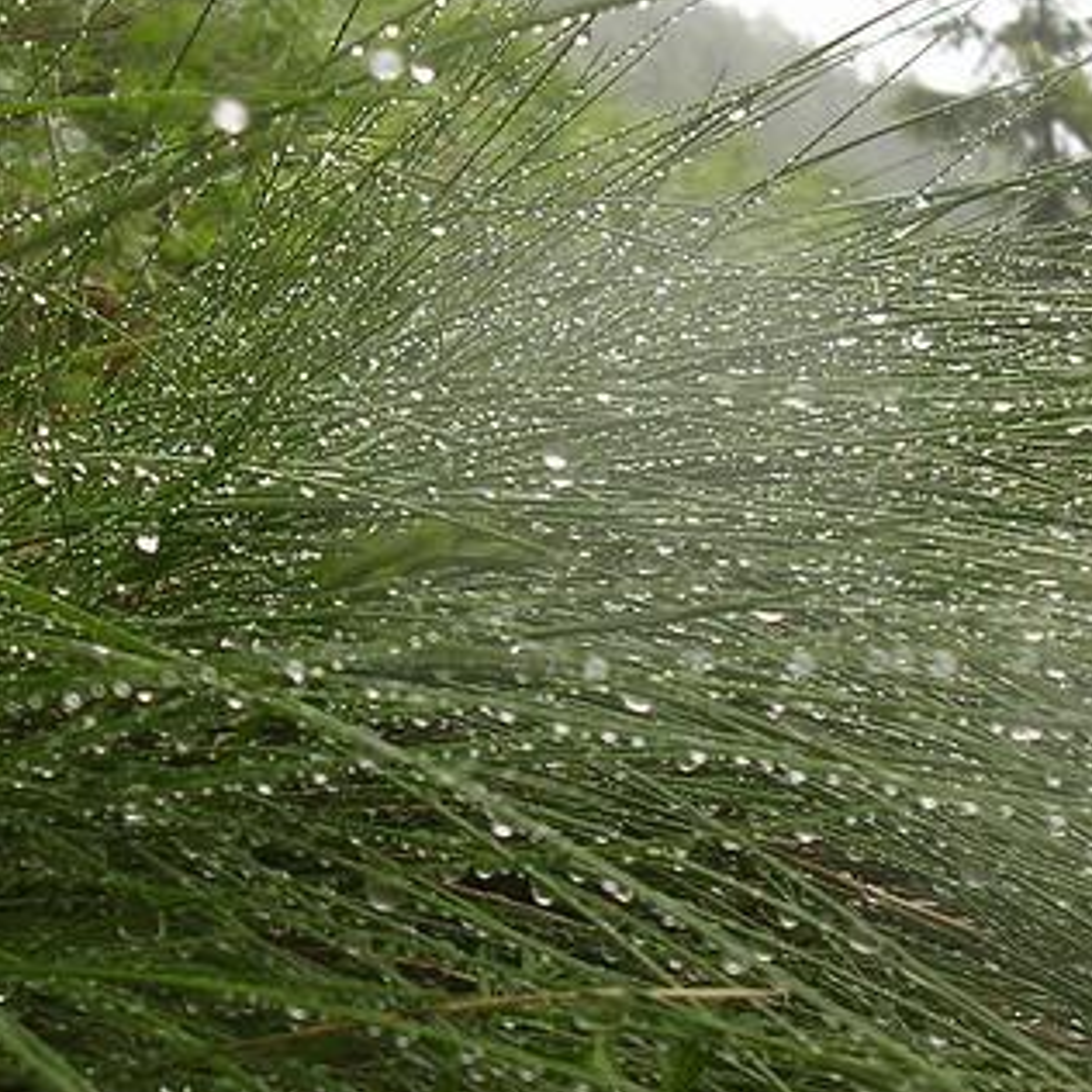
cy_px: 539
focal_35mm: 68
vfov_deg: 25.4
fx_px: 2427
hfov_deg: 25.3
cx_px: 601
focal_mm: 5.8
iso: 100
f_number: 2.8
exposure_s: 1/164
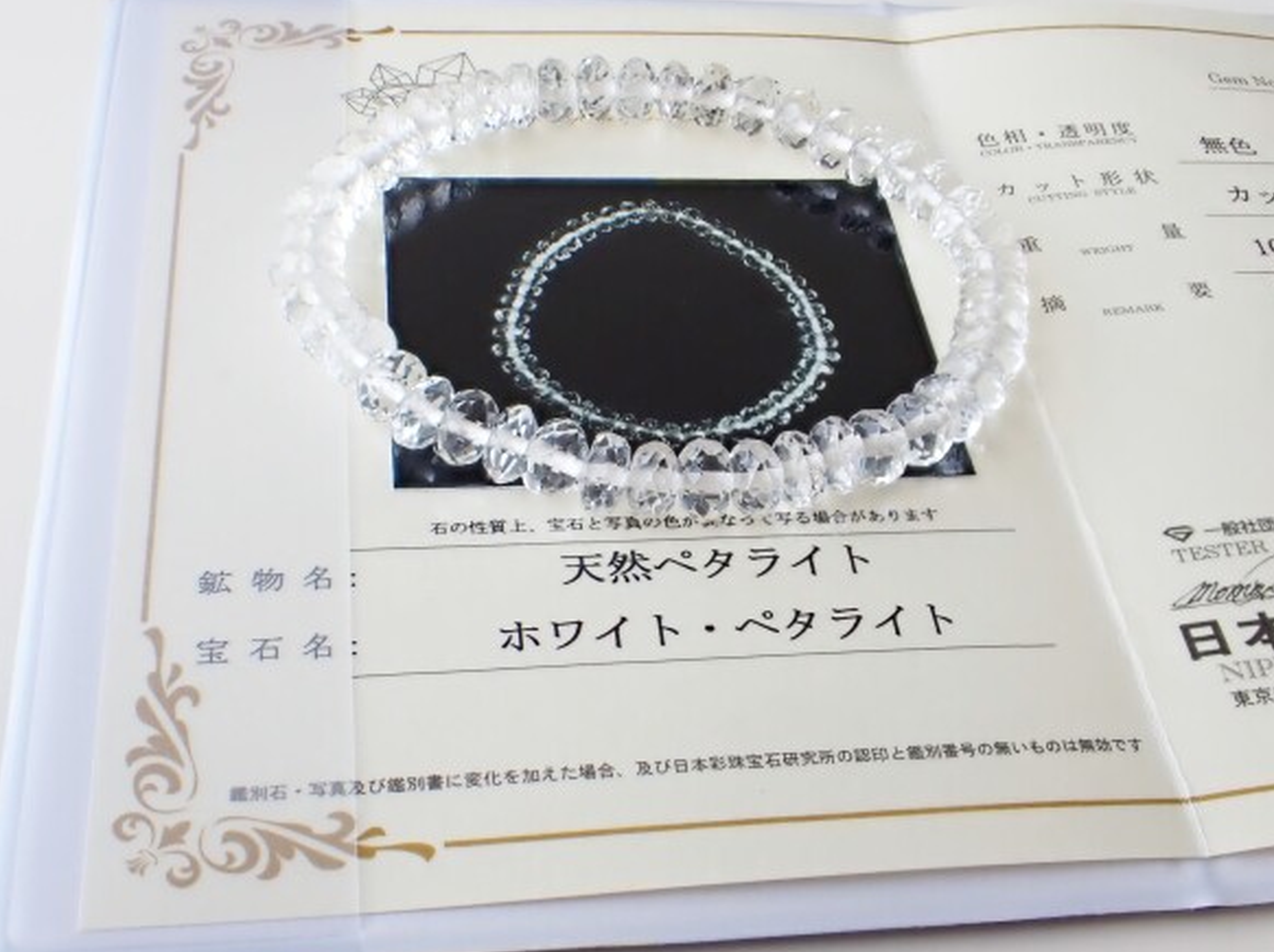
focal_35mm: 33
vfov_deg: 42.9
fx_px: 1213
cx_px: 648
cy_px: 478
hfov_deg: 55.4
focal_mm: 5.4
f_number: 3.2
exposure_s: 1/160
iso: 100
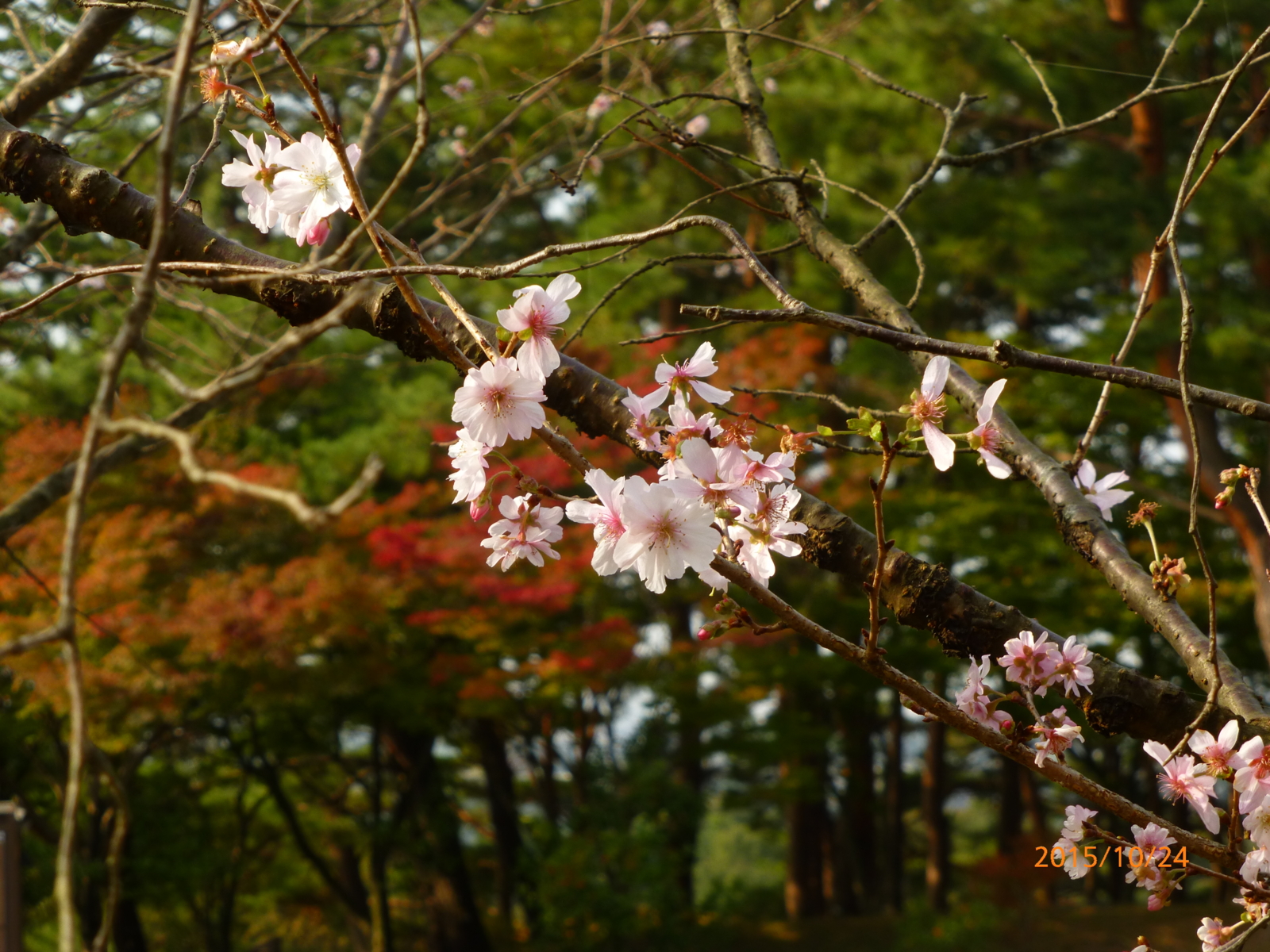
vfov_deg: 14.5
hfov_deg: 19.3
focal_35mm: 102
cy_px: 476
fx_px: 3742
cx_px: 635
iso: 100
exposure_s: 1/250
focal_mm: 18.2
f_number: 5.3
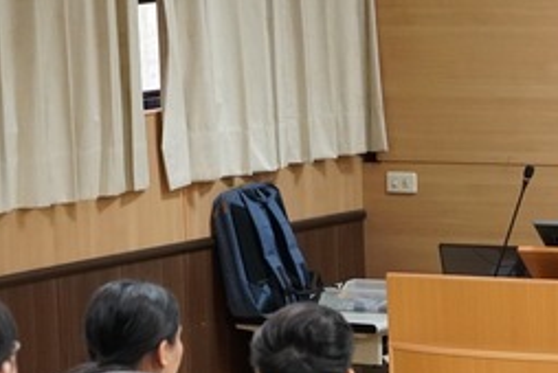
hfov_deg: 9.2
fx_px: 3445
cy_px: 247
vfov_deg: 6.2
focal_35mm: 222
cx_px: 657
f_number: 5.6
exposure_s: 1/160
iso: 5000
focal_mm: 94
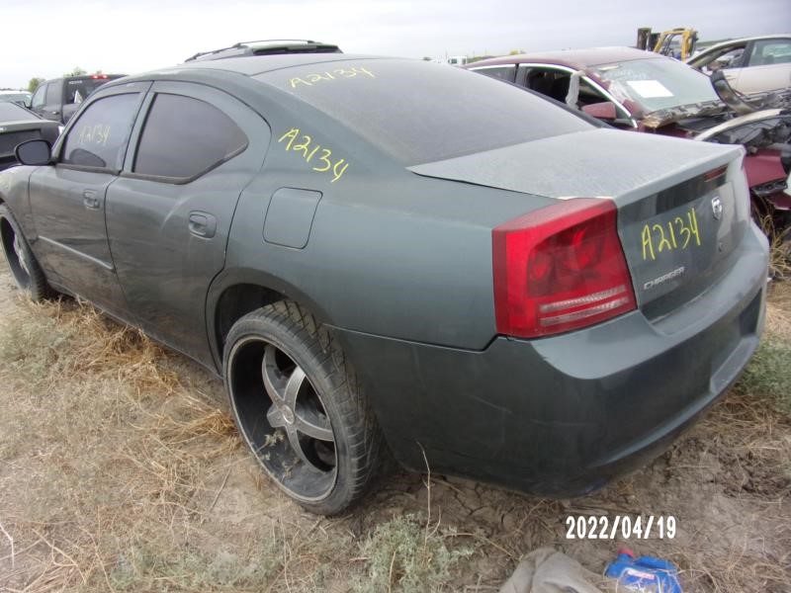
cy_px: 296
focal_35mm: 24
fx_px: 548
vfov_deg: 56.8
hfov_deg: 71.6
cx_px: 396
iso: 80
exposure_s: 1/280
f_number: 3.3
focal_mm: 4.3
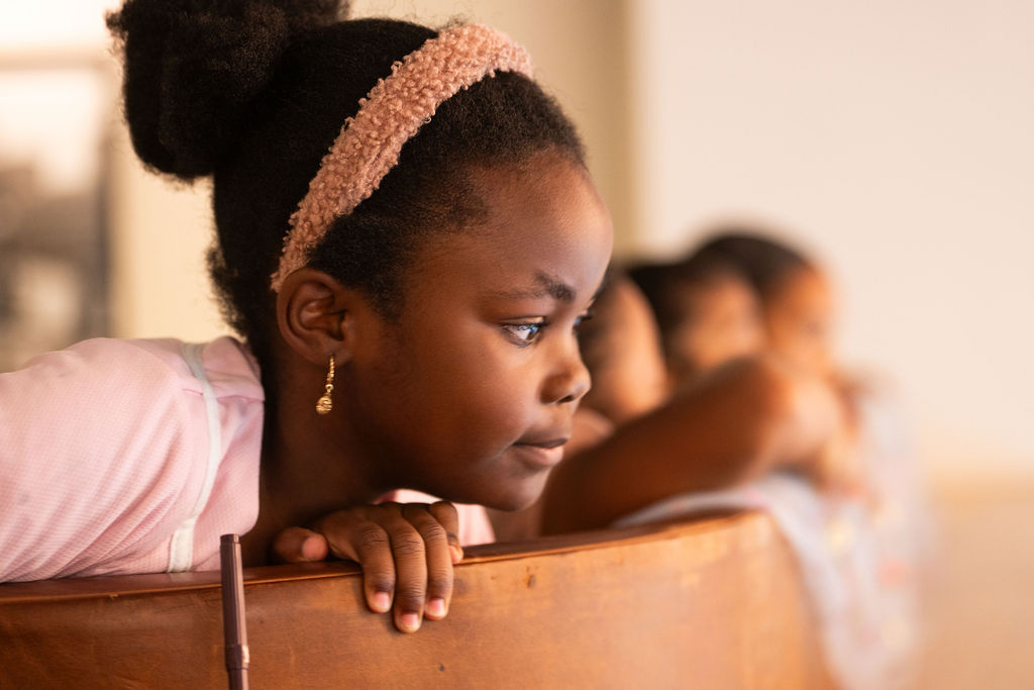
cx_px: 517
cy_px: 345
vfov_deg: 15.2
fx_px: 2585
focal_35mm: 90
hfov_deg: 22.6
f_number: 2.8
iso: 1000
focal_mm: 90
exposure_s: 1/80
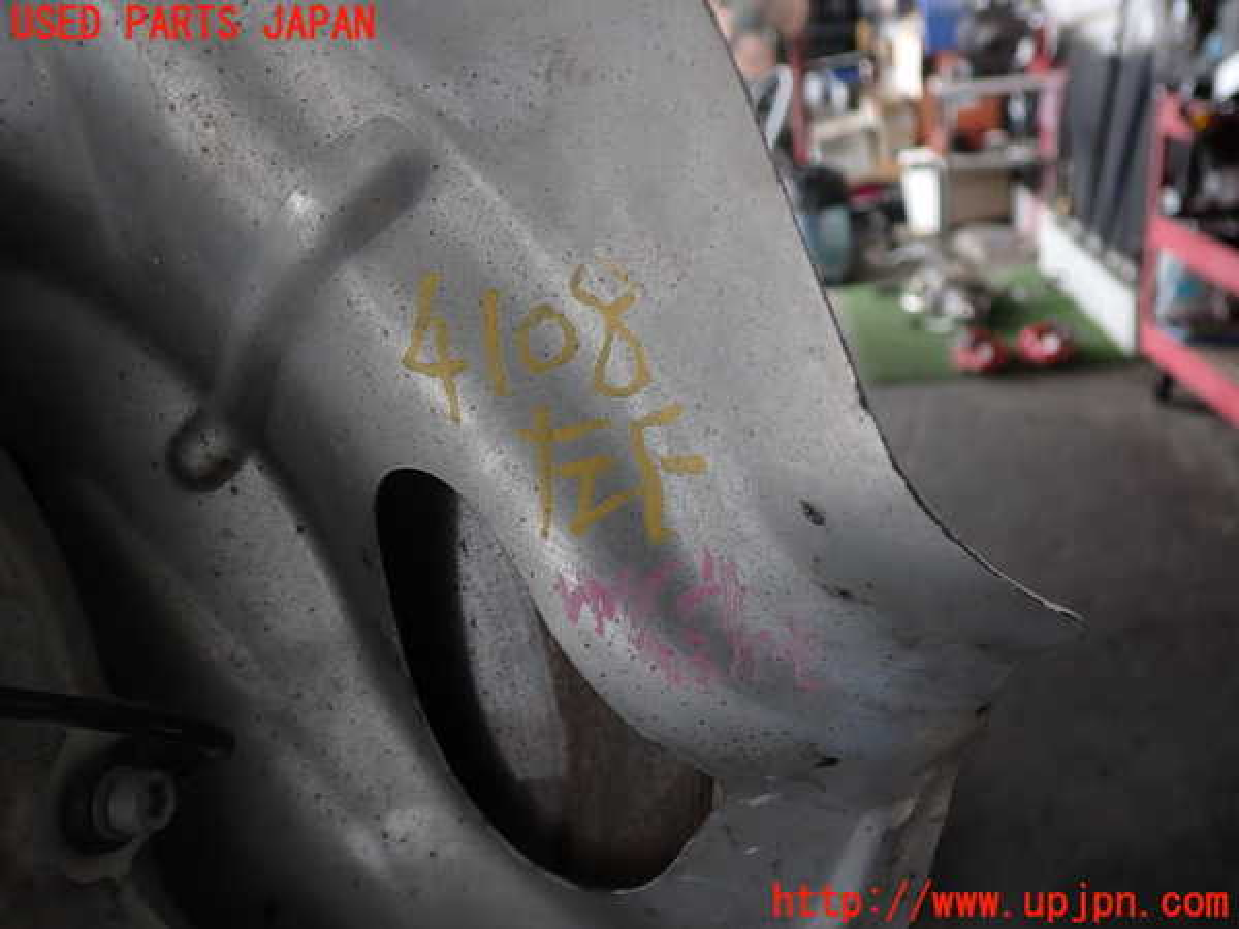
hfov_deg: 60.0
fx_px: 1074
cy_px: 464
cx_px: 620
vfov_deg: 46.8
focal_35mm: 30
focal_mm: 5.4
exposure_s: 1/60
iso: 100
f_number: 2.3
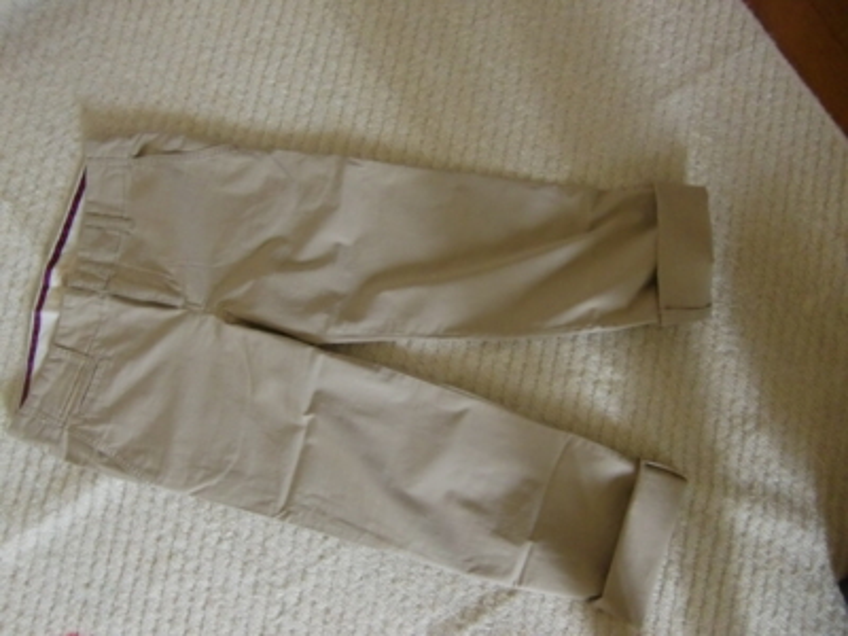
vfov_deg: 49.7
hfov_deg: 63.4
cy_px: 318
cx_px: 424
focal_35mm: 28
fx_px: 686
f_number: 2.6
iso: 400
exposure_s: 1/60
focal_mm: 4.9
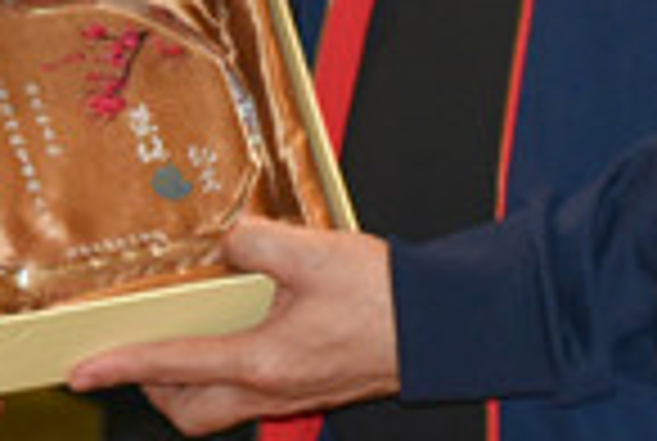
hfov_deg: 4.2
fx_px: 8906
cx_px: 198
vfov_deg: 2.8
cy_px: -356
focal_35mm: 487
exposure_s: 1/60
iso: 800
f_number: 4
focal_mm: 75
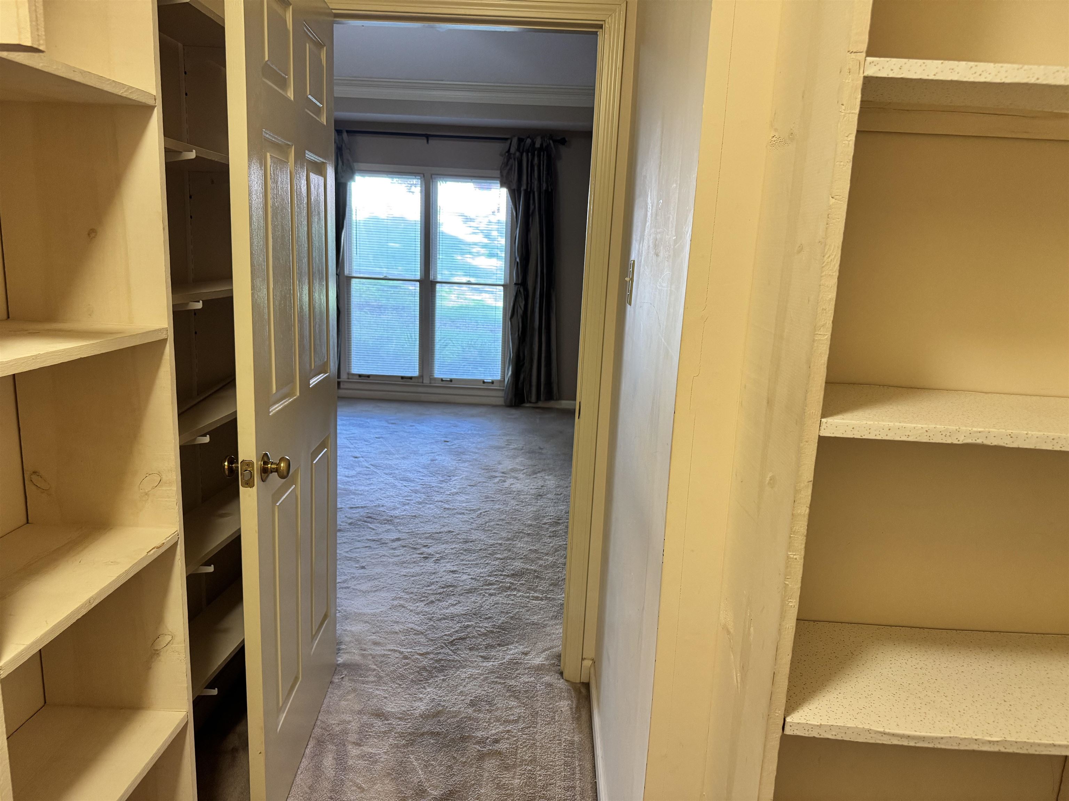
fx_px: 741
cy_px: 400
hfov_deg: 71.6
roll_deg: -3.1
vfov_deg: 56.8
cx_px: 534
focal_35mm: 24
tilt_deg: -11.3
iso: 320
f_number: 1.78
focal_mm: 6.76
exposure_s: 1/60
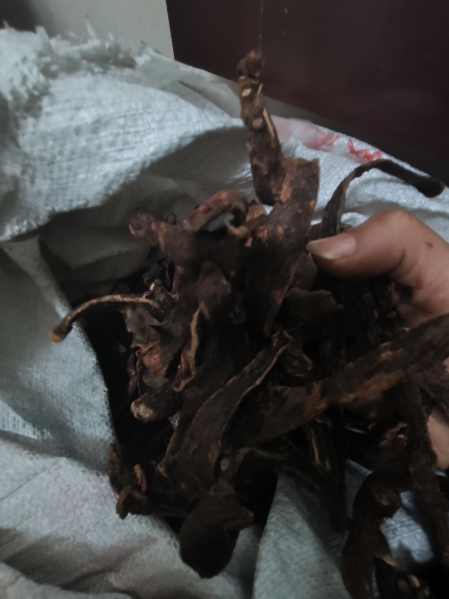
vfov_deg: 98.2
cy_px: 300
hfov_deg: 81.7
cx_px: 224
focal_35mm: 15
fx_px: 259
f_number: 2.2
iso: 800
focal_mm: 1.67
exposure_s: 1/10
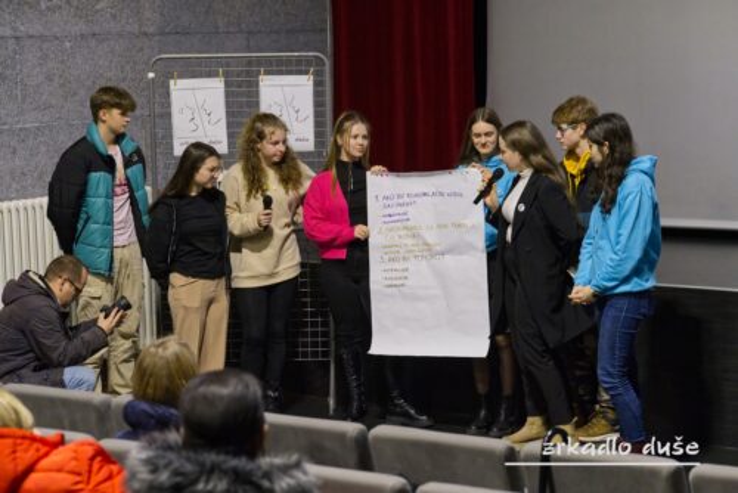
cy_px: 246
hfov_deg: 23.1
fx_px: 1805
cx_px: 369
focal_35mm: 88
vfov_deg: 15.6
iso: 5000
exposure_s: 1/160
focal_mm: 58.7
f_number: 4
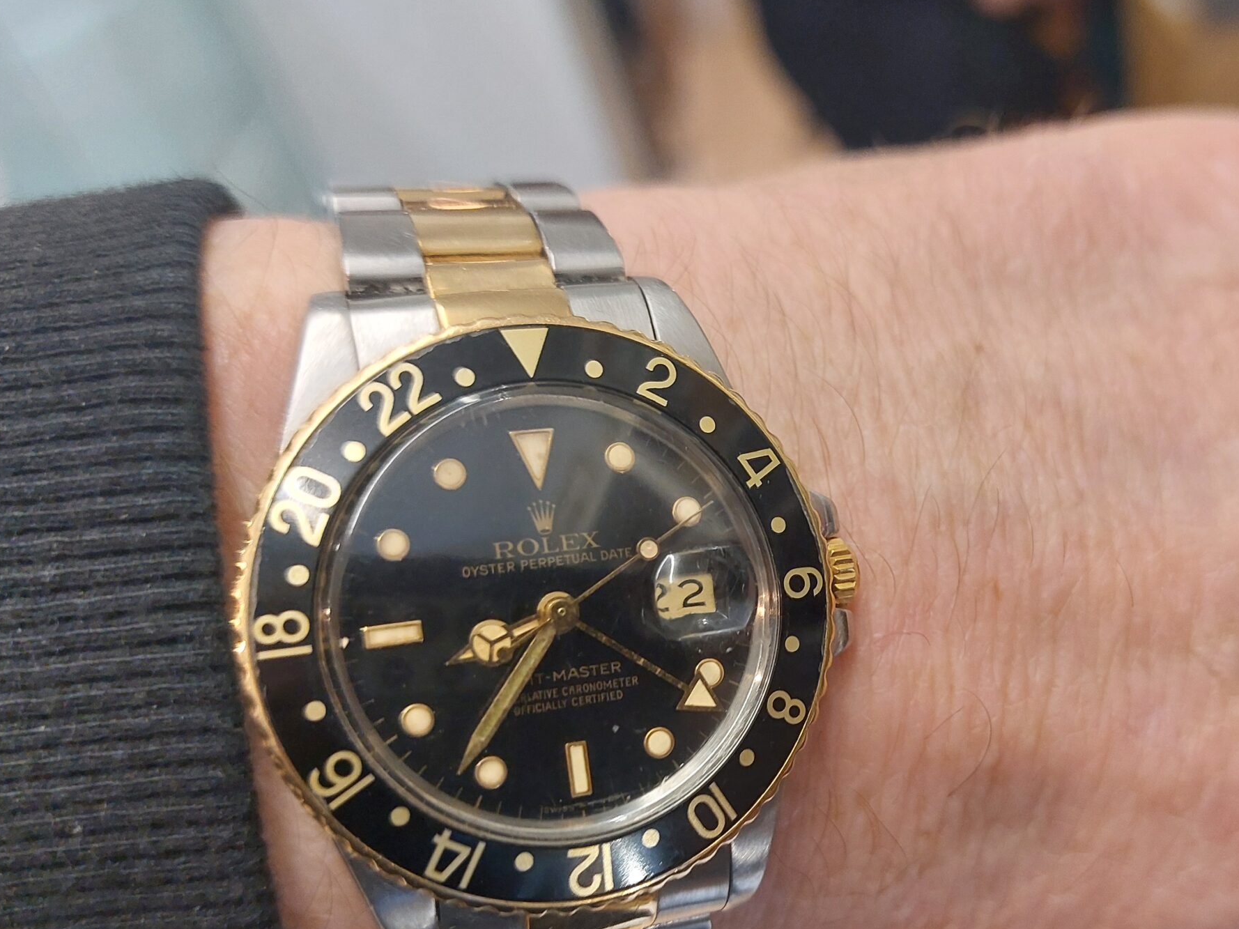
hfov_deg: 50.8
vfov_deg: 39.4
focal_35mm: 36
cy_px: 585
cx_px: 785
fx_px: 1288
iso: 160
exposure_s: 1/50
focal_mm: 5.23
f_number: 1.8
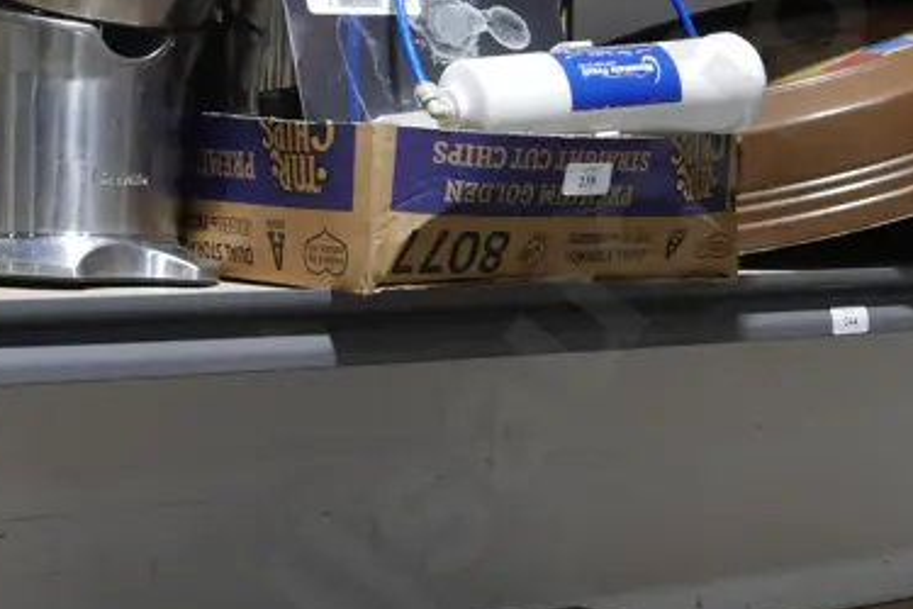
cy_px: 309
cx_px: 588
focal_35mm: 91
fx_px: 2308
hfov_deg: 22.3
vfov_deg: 15.0
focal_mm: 16
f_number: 4.5
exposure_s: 1/60
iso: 400
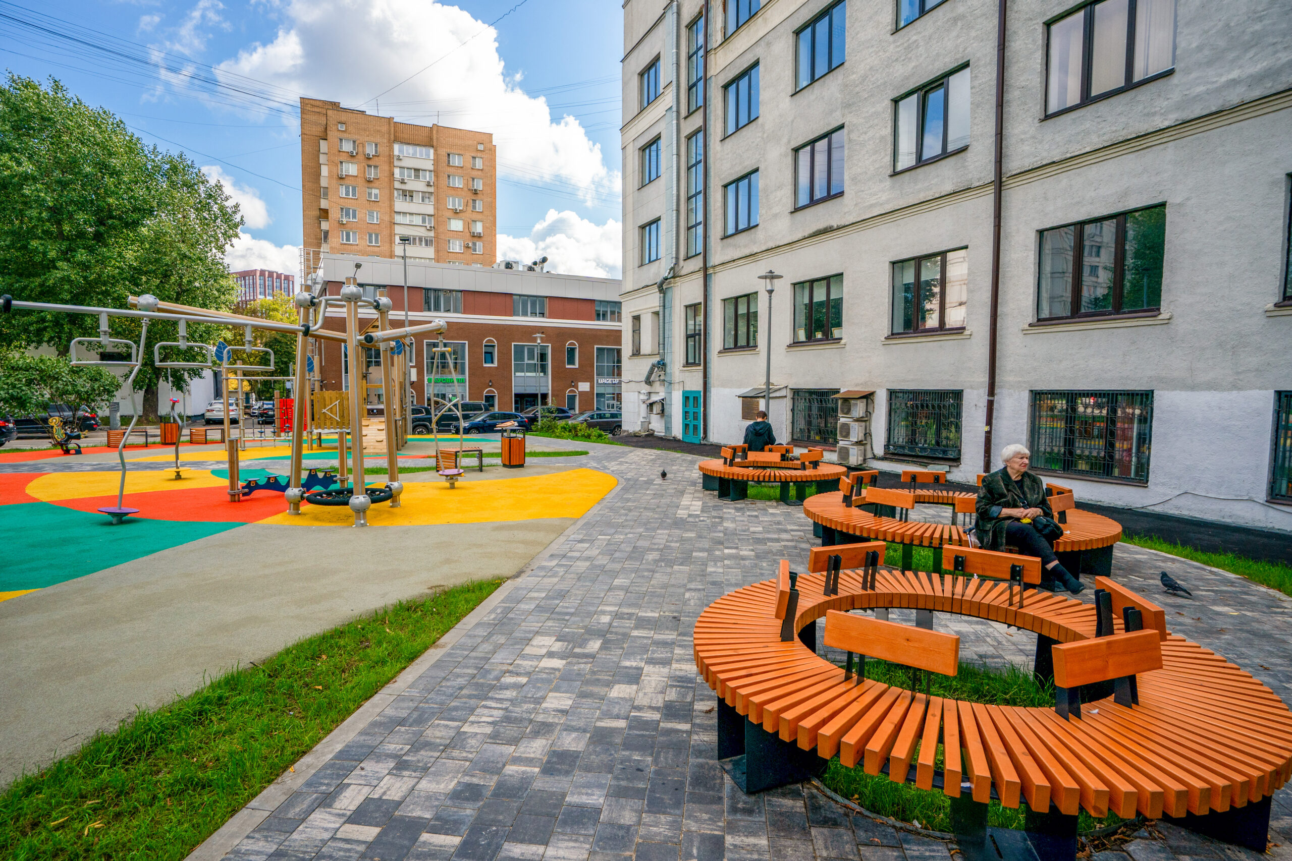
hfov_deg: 96.7
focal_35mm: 16
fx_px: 574
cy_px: 430
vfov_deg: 73.8
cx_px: 646
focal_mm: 16
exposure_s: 1/1000
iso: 500
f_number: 6.3
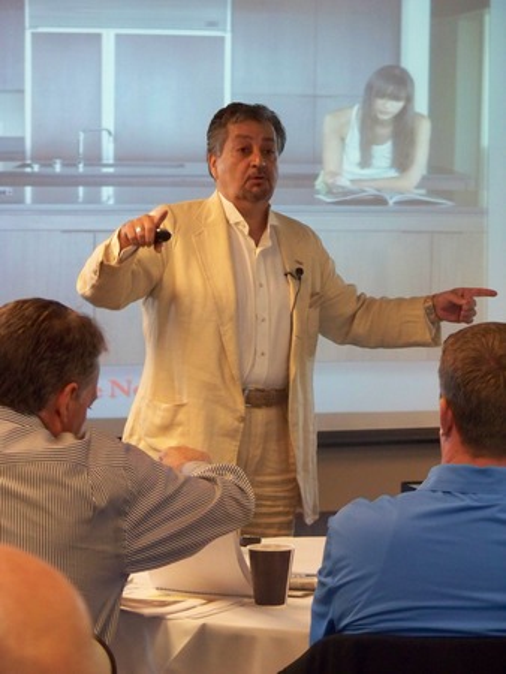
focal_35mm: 172
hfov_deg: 8.6
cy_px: 337
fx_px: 3349
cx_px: 253
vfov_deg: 11.5
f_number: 3.6
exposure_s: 1/40
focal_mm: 27.5
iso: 400
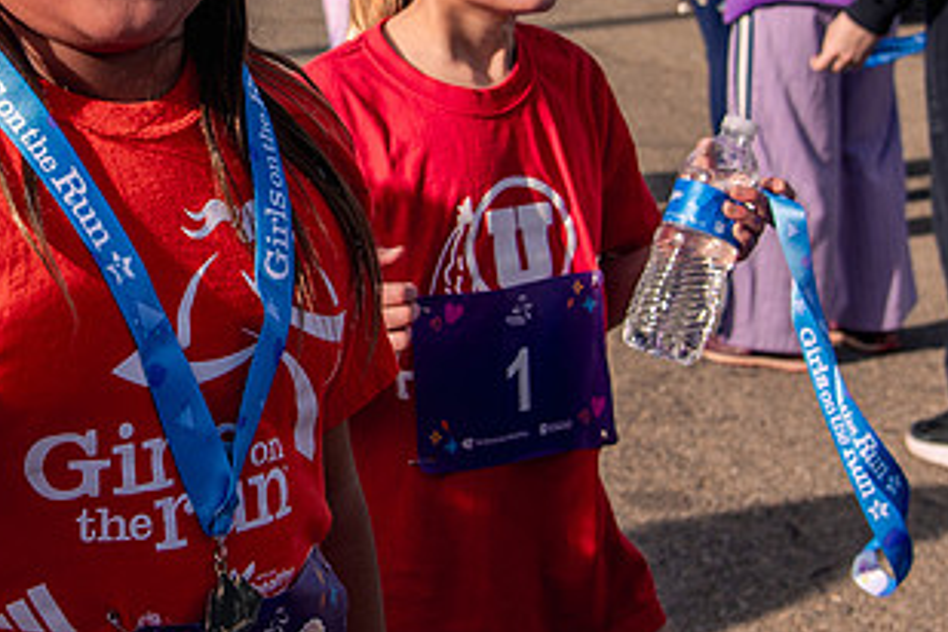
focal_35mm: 100
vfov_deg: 13.6
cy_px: 102
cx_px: 141
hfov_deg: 20.1
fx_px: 2633
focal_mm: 34
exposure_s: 1/640
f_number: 5.6
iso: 200
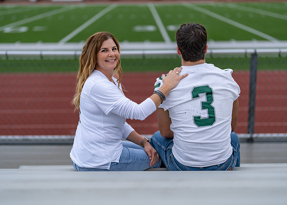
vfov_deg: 23.4
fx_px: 495
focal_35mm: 61
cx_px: 145
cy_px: 106
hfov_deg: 32.3
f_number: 1.2
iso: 100
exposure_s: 1/320
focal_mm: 50
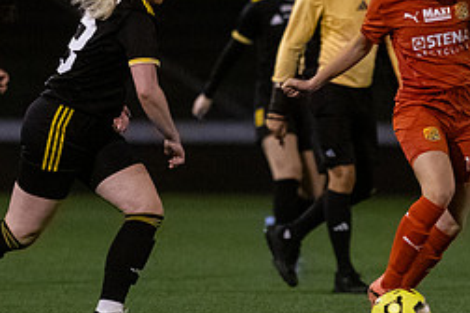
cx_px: 377
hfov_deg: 1.9
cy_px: 131
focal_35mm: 1087
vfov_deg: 1.3
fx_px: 14190
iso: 8000
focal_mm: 300
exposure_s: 1/640
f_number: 3.2
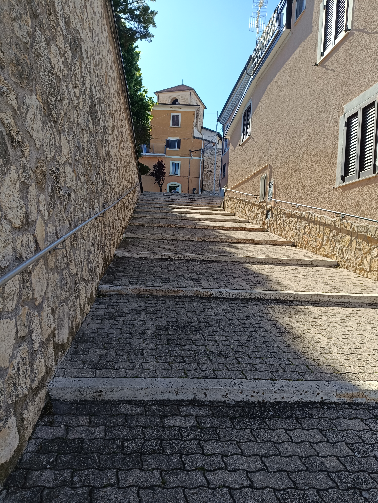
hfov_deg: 56.8
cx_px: 189
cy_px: 252
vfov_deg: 71.6
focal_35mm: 24
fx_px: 349
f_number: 1.88
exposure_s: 1/657
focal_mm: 5.59
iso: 53
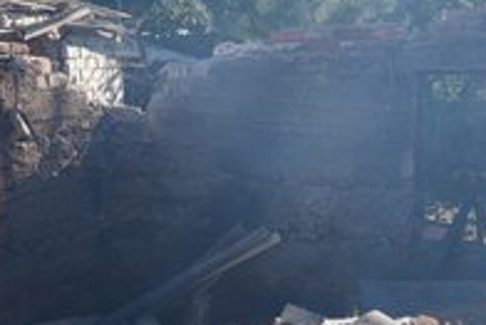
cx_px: 231
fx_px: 770
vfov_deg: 23.8
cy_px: 195
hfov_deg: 35.0
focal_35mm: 57
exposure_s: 1/160
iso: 200
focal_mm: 28
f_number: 4
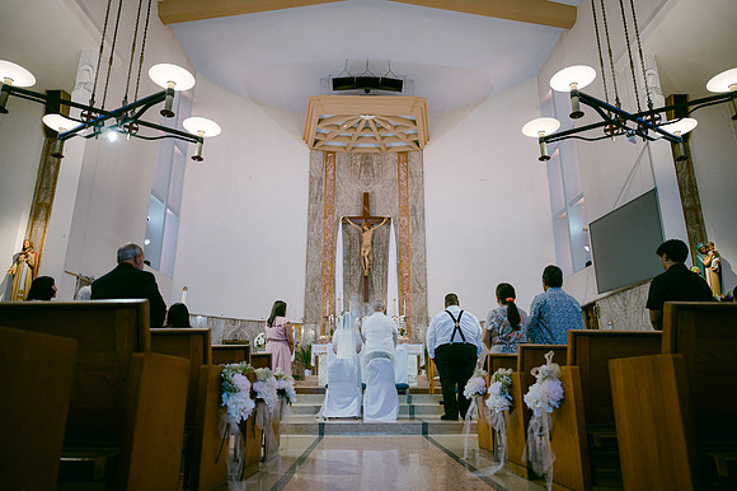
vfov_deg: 52.8
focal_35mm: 24
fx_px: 494
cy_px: 246
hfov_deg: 73.5
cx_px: 368
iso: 1600
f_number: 2.8
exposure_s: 1/250
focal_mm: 24
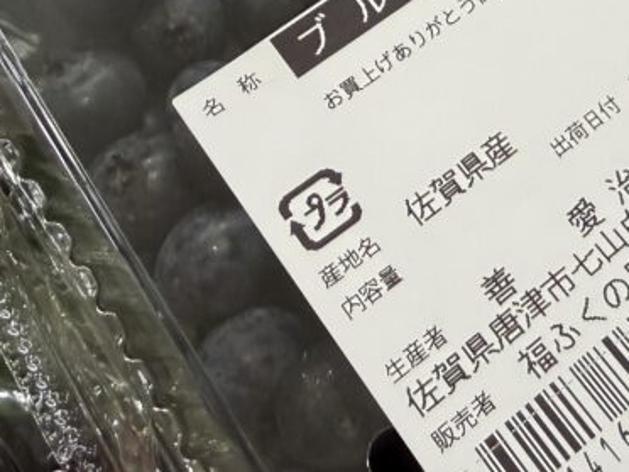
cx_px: 570
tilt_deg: -63.5
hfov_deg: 29.8
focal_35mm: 62
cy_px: -63
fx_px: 1127
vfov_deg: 22.2
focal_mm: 2.22
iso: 160
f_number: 2.2
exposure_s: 1/120
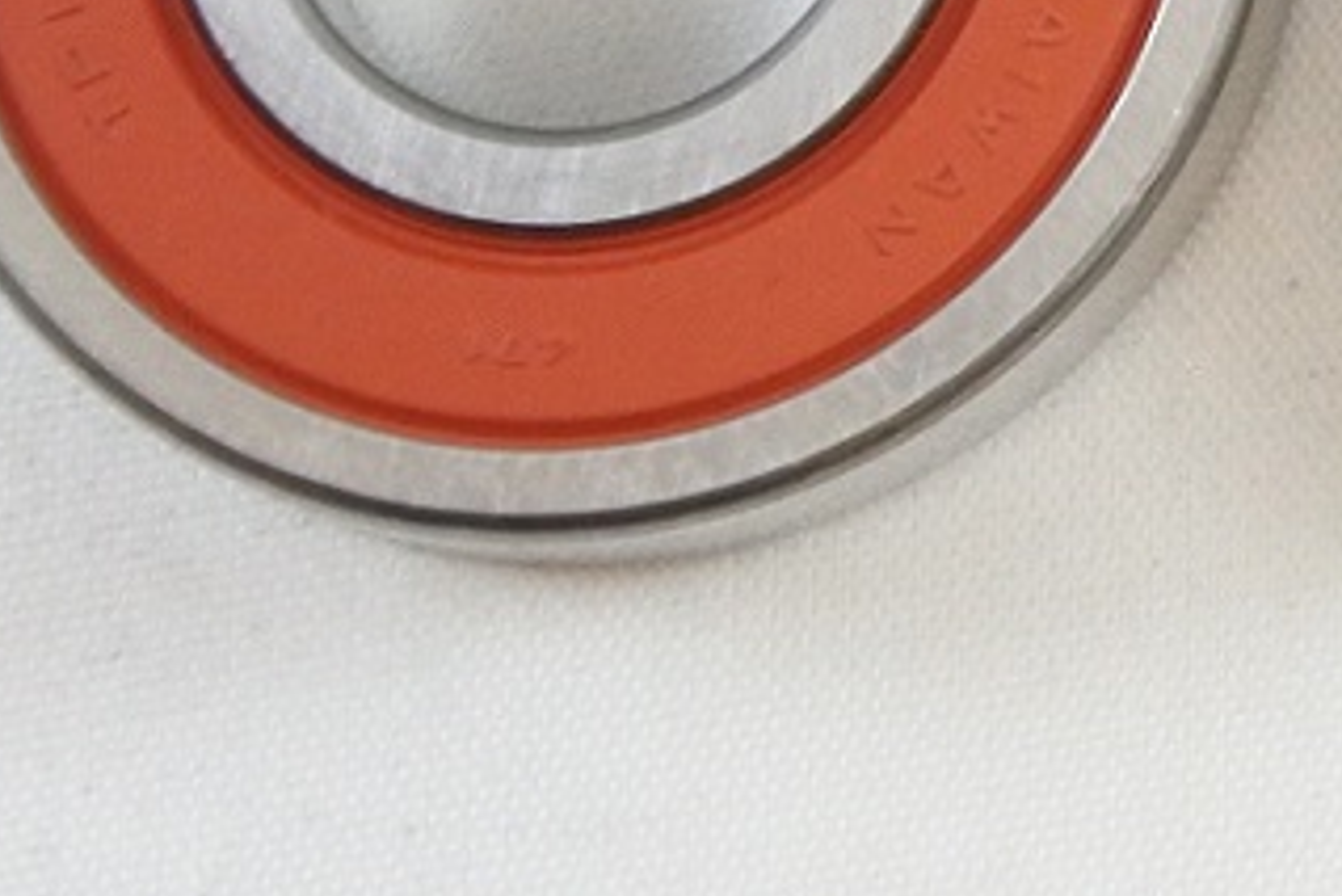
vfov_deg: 4.8
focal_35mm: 279
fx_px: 10405
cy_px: -1289
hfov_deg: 7.2
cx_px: 2196
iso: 720
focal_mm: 20.6
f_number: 4.8
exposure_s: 1/125
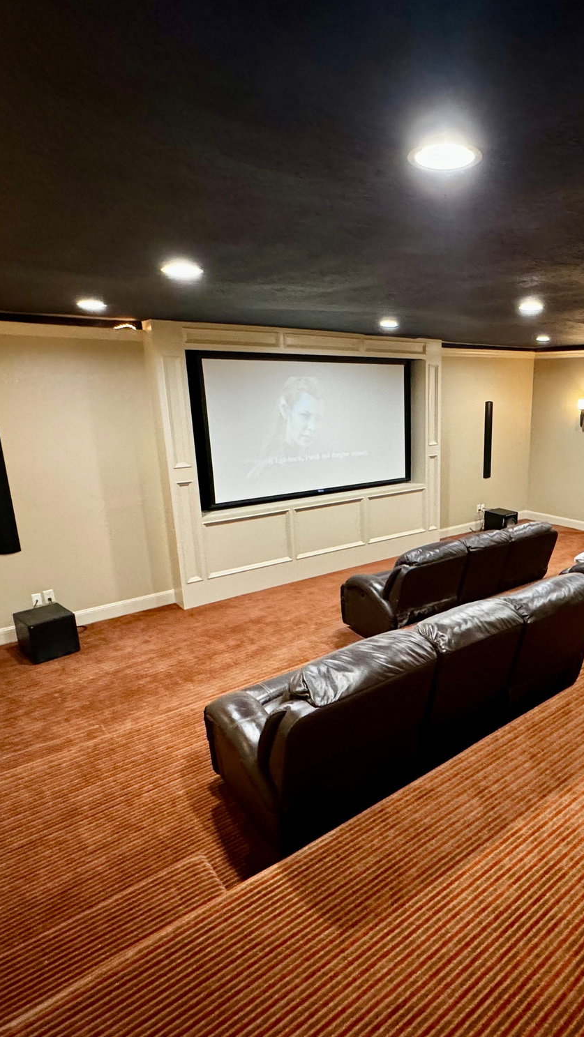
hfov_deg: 51.5
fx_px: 578
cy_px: 534
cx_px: 433
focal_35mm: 21
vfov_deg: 83.8
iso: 800
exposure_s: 1/60
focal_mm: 2.22
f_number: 2.2
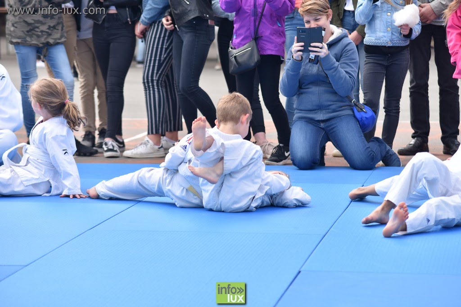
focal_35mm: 147
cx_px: 230
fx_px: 1883
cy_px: 154
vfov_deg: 9.3
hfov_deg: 14.0
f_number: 4
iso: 100
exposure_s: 1/500
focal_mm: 98
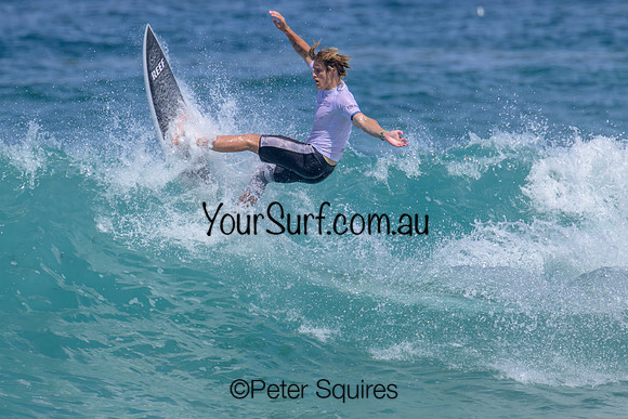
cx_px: 364
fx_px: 16591
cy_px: 178
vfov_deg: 1.4
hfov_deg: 2.2
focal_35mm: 951
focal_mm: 800
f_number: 11
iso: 800
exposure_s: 1/2000
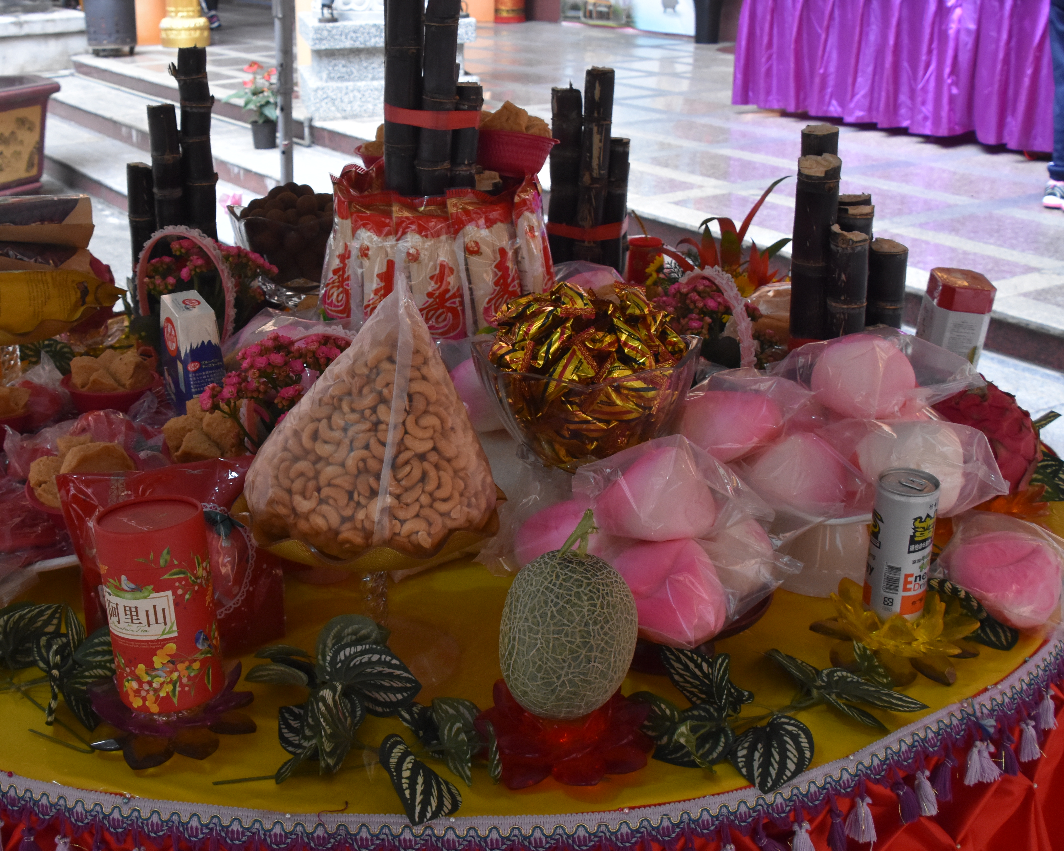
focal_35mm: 44
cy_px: 376
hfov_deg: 42.0
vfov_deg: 34.3
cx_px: 396
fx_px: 1376
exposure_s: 1/160
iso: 1600
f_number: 6.3
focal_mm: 21
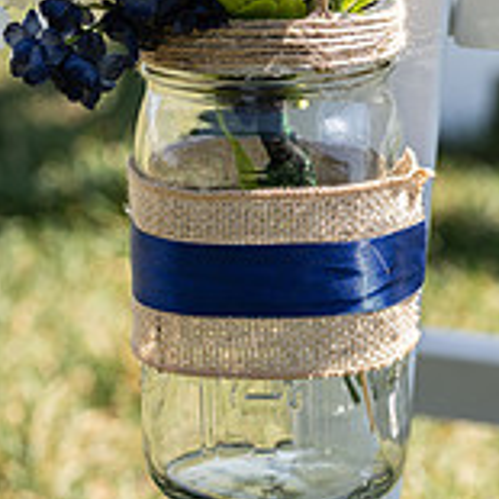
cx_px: 264
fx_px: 3425
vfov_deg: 8.3
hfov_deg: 8.3
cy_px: 87
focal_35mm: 210
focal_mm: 85
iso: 200
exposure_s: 1/400
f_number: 4
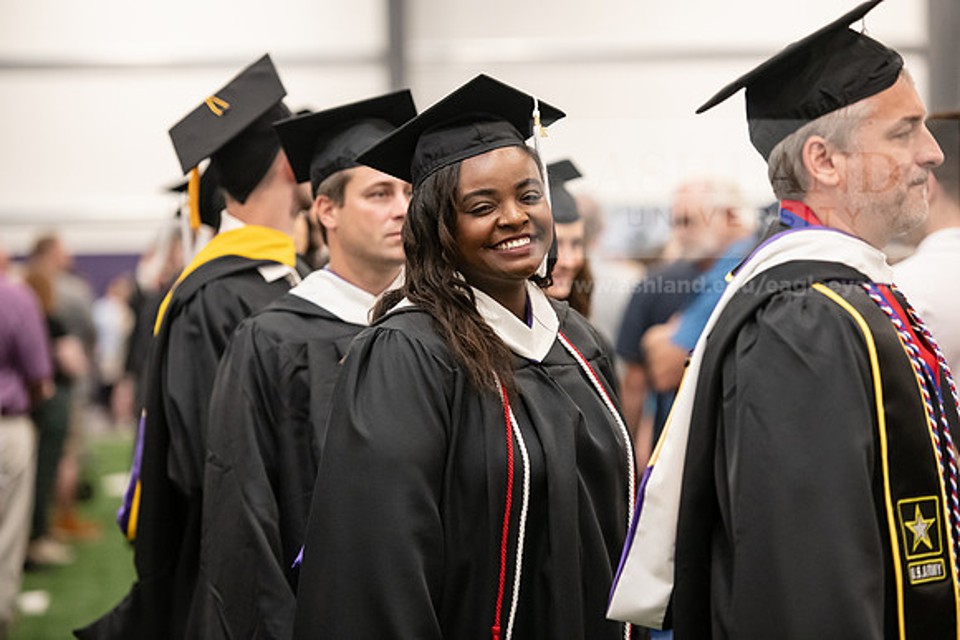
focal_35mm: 135
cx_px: 480
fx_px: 3601
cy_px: 320
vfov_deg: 10.2
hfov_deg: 15.2
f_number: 3.2
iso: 3200
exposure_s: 1/200
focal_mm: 135
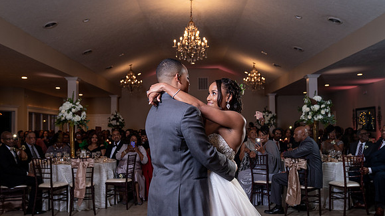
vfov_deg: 32.0
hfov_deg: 54.0
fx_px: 378
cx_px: 188
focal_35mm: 37
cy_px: 121
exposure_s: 1/200
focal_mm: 33
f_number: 4
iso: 800
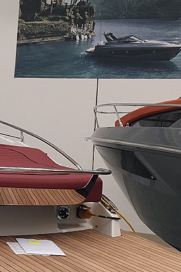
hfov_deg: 18.6
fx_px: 520
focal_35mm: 69
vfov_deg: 29.2
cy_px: 130
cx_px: -39
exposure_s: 1/100
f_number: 2.4
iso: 64
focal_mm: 4.3
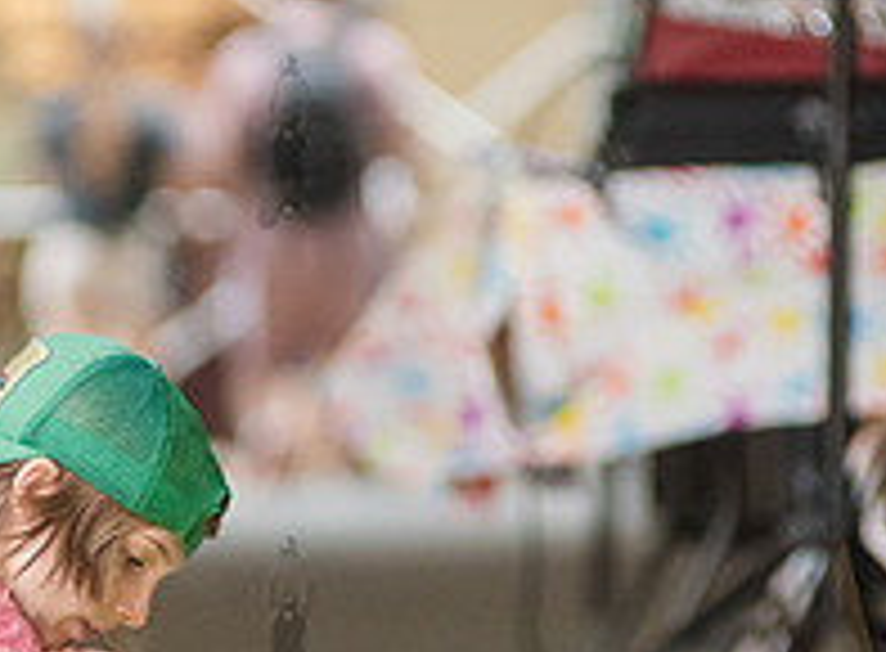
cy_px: 662
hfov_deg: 2.9
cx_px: 226
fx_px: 17263
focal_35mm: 679
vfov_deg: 2.2
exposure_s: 1/250
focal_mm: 200
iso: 3200
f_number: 3.5
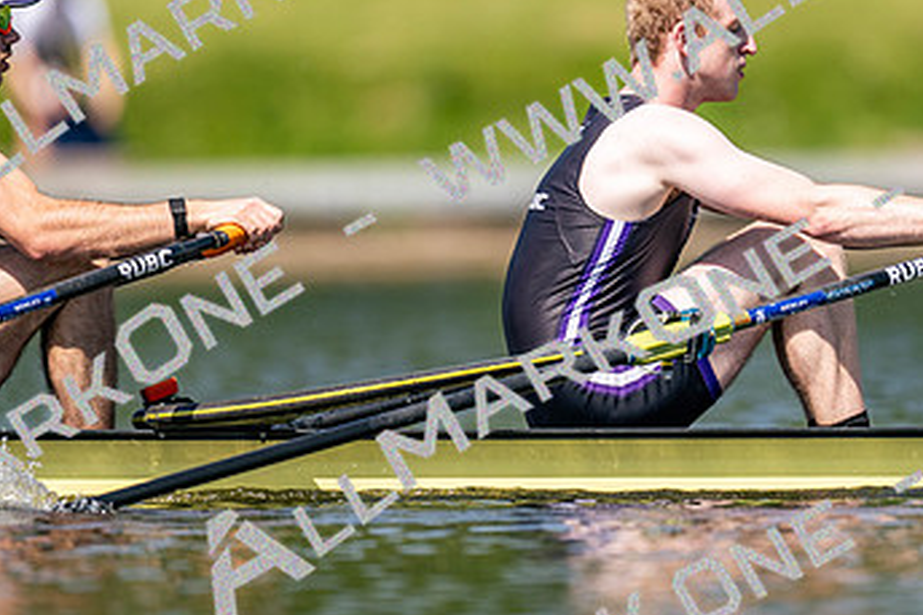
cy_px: 211
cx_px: 751
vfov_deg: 1.4
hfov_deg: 2.0
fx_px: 25959
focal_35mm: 1013
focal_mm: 600
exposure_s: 1/2500
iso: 250
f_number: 4
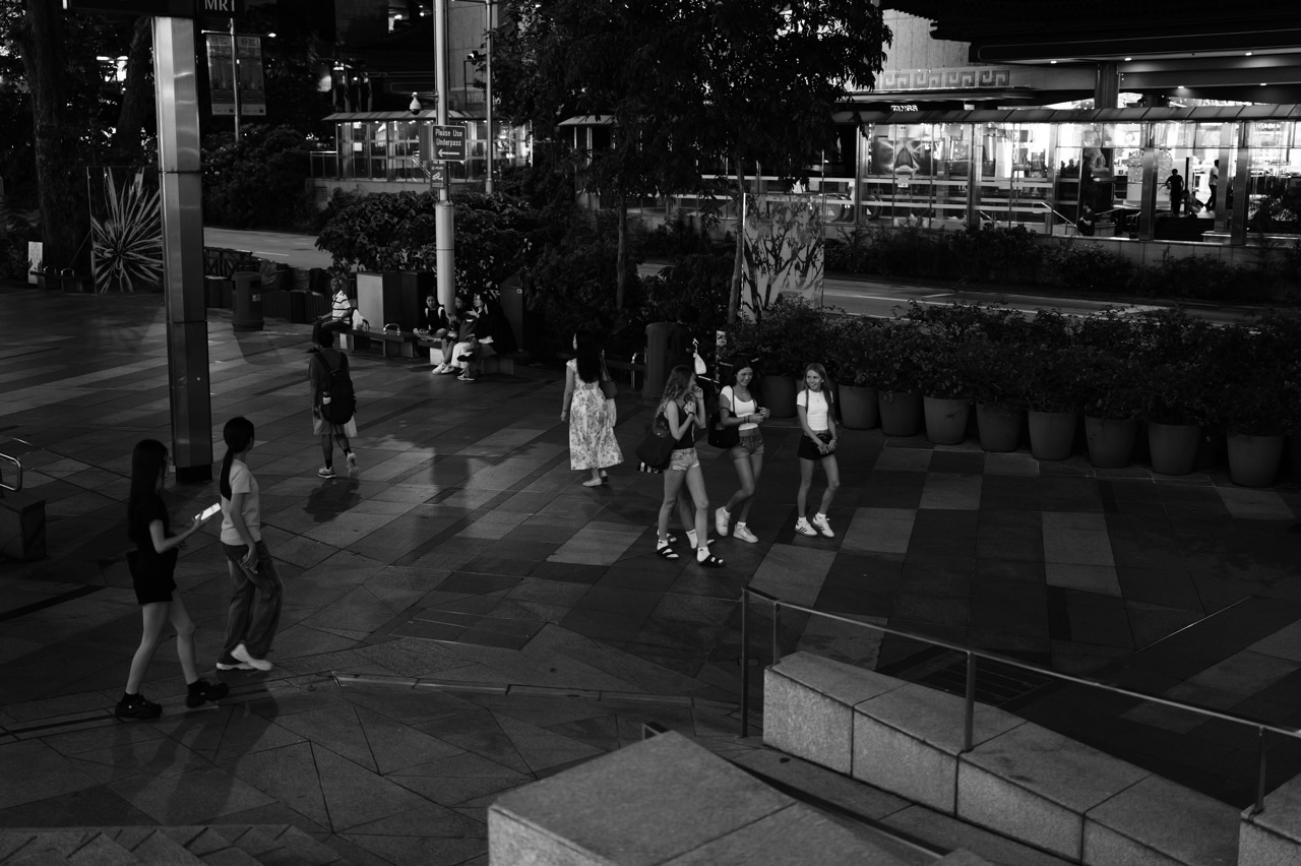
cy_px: 433
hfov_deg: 45.5
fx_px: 1553
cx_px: 650
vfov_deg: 31.2
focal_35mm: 43
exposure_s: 1/125
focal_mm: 43
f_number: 2
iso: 1600
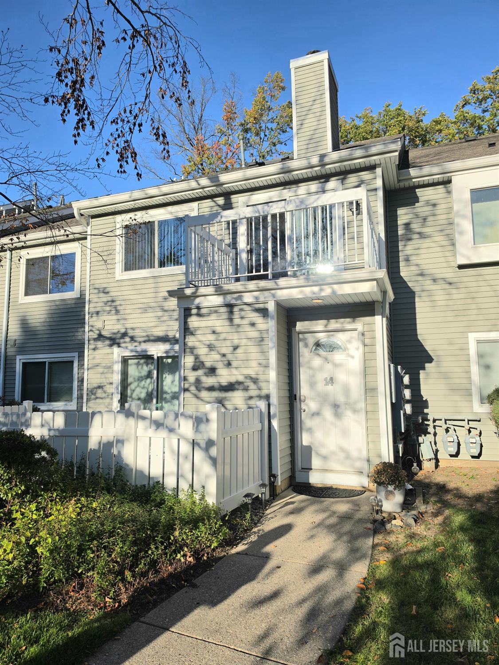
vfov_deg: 73.9
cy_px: 332
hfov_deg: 58.9
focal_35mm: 23
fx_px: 442
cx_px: 250
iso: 64
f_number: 1.4
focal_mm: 6.5
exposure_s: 1/10000
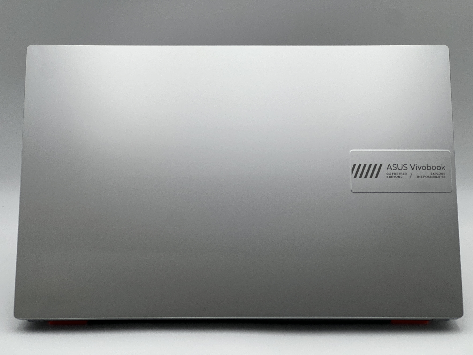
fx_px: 1052
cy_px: 178
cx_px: 236
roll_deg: -0.5
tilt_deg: -14.7
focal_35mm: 77
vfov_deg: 19.1
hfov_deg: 25.3
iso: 32
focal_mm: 9
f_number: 2.8
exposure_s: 1/99
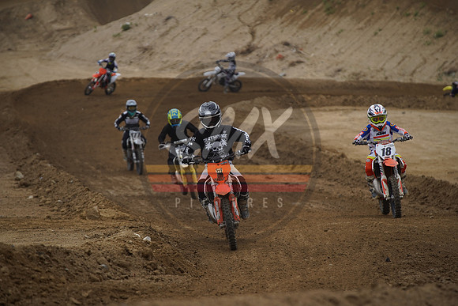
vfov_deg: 6.9
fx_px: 2545
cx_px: 229
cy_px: 153
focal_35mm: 200
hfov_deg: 10.3
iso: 320
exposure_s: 1/1000
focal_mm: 200
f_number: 4
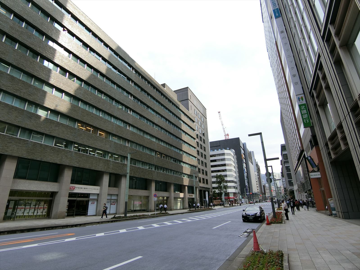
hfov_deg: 84.7
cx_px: 180
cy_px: 135
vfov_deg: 68.7
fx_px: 198
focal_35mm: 19
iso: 80
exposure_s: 1/640
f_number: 2.7
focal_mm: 4.06
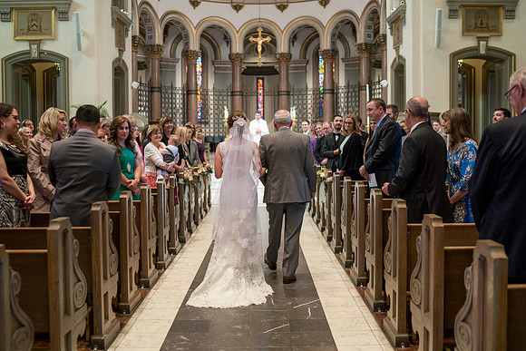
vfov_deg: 33.6
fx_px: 581
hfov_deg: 48.7
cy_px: 160
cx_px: 267
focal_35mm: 40
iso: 2000
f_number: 2
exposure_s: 1/200
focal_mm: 35
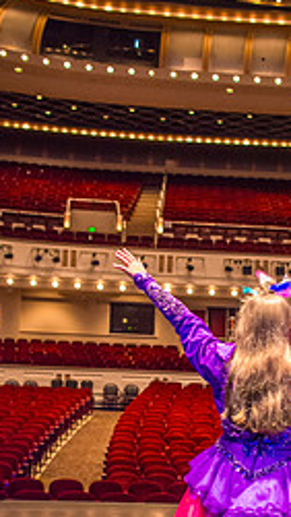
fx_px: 904
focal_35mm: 66
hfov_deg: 18.1
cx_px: 235
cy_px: 356
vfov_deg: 31.6
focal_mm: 35
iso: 6400
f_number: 2.8
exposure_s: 1/125
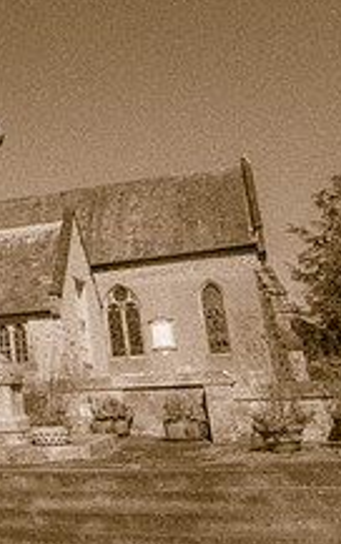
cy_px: 149
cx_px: -88
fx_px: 727
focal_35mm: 49
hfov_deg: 23.6
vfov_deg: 40.1
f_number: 9
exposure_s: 1/420
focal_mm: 12
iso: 200
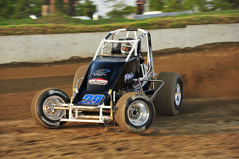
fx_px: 1227
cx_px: 120
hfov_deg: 11.1
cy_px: 80
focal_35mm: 185
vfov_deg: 7.4
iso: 400
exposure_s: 1/320
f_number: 8
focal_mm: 185
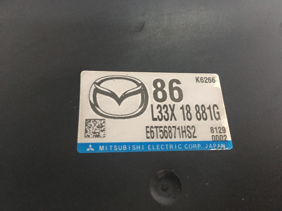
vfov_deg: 48.2
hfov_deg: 61.7
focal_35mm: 29
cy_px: 106
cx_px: 141
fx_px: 236
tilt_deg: -64.0
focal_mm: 4.15
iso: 200
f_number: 2.2
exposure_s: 1/17
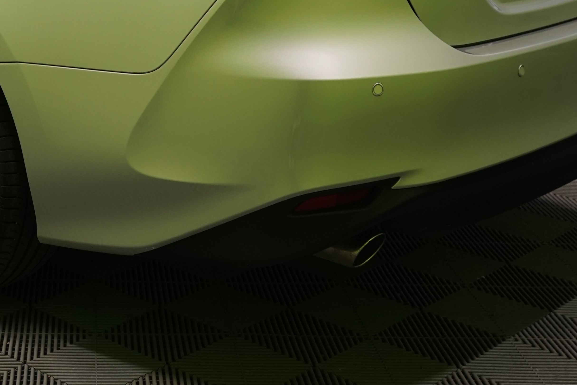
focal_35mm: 74
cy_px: -9
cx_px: 44
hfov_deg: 26.3
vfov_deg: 17.9
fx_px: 1186
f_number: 4.5
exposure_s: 1/30
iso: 800
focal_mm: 30
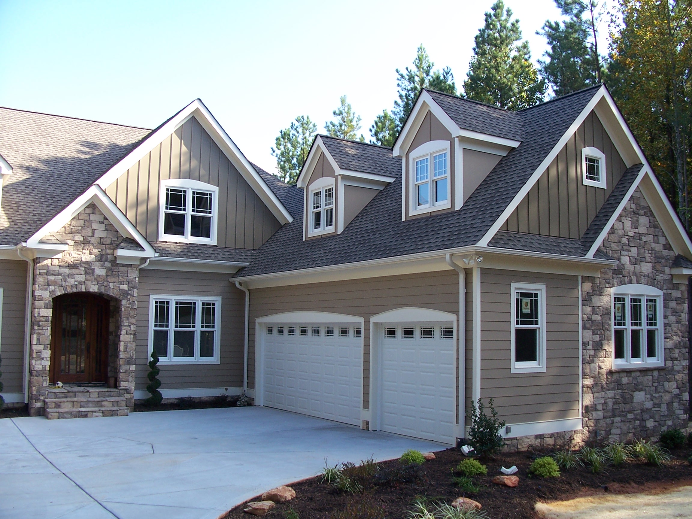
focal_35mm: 35
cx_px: 346
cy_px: 260
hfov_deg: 52.6
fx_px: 700
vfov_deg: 40.7
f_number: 2.8
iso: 80
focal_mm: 6
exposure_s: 1/250
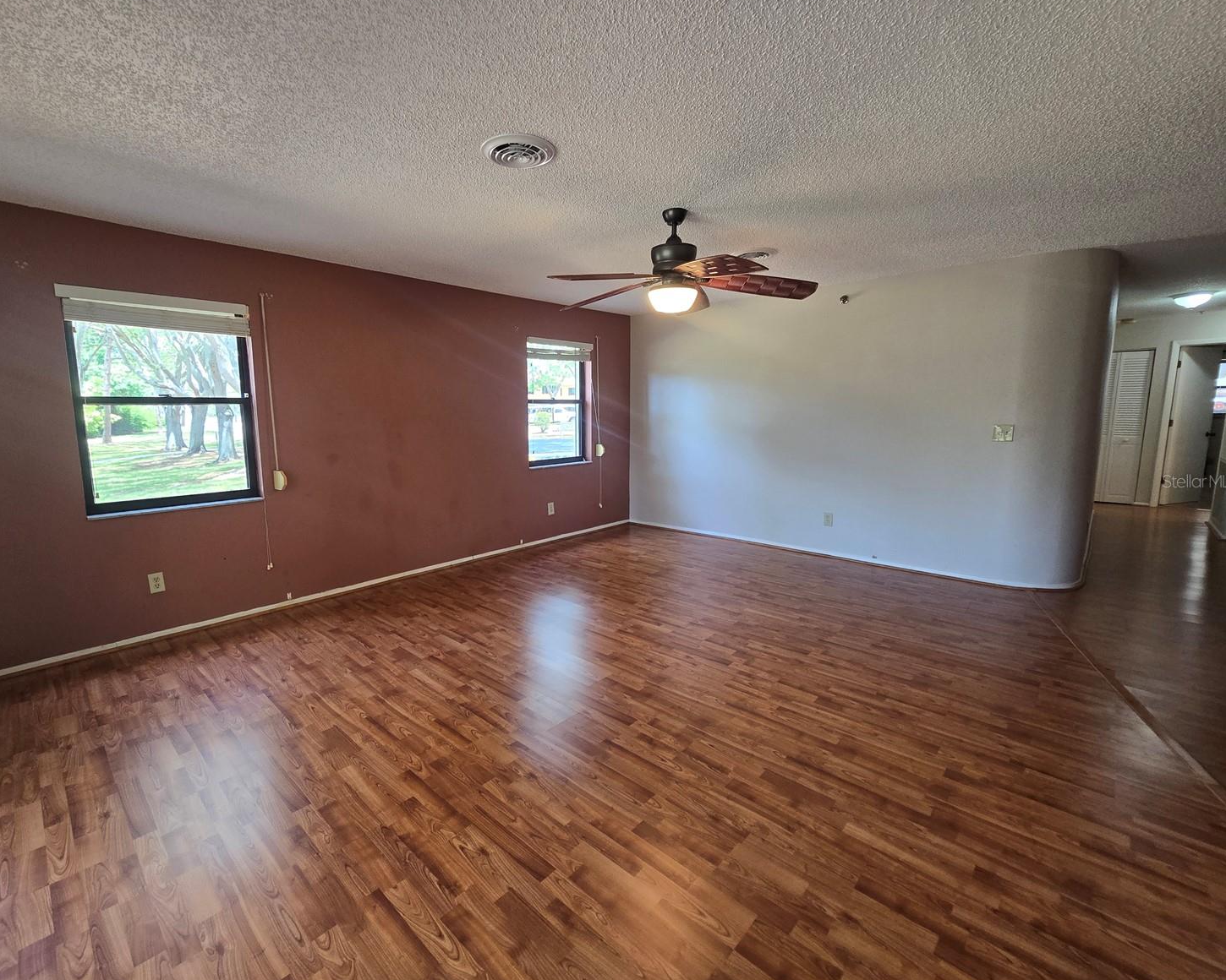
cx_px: 566
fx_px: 508
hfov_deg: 100.5
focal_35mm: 14
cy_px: 481
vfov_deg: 88.0
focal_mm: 2.2
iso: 160
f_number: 2.2
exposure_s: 1/60
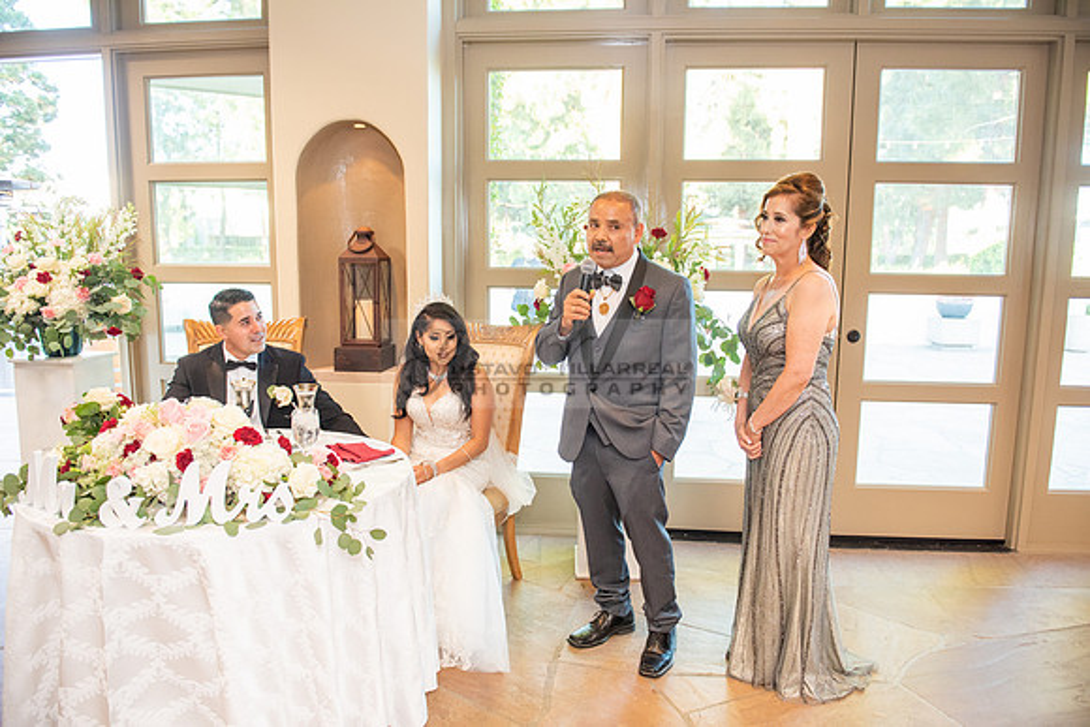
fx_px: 727
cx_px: 545
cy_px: 364
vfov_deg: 53.2
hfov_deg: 73.7
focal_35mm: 24
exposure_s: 1/125
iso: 1250
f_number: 3.5
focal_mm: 24
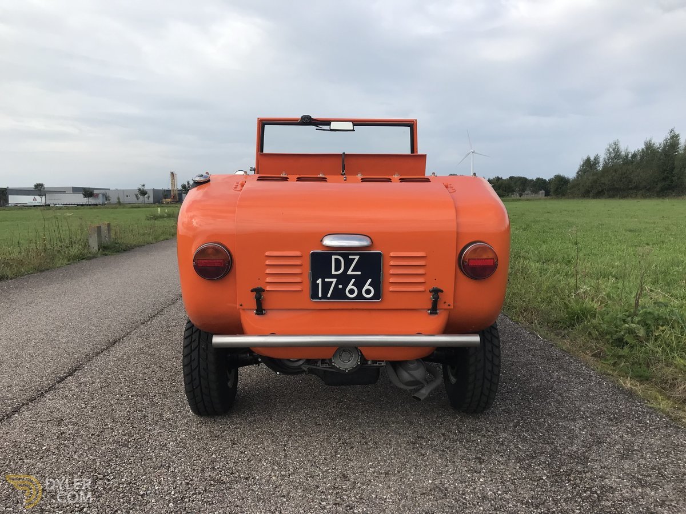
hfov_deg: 63.4
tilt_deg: -4.6
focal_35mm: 28
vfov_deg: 49.7
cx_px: 343
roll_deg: +1.3
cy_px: 257
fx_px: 555
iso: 20
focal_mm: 3.99
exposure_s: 1/1808
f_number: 1.8
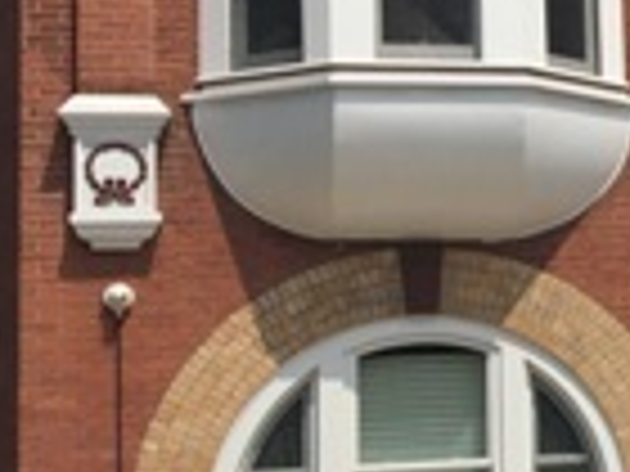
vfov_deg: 11.1
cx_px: 1382
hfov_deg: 12.5
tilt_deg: +7.7
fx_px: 2421
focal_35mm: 133
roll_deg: +2.2
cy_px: 112
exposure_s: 1/3205
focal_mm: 4.15
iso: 25
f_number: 2.2
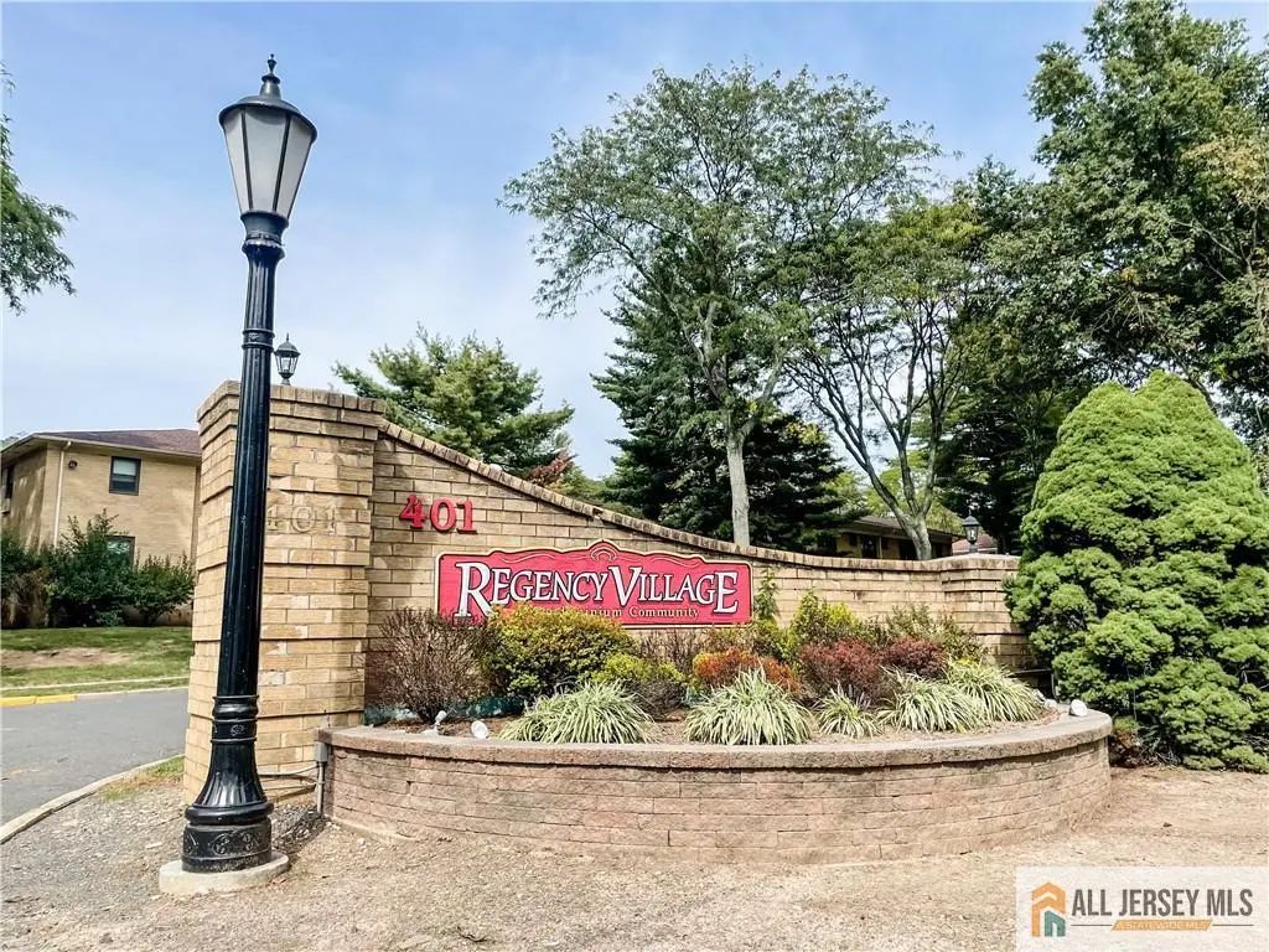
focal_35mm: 26
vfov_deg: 53.1
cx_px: 634
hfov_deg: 67.3
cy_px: 476
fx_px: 953
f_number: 1.6
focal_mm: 4.2
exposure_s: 1/3400
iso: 32
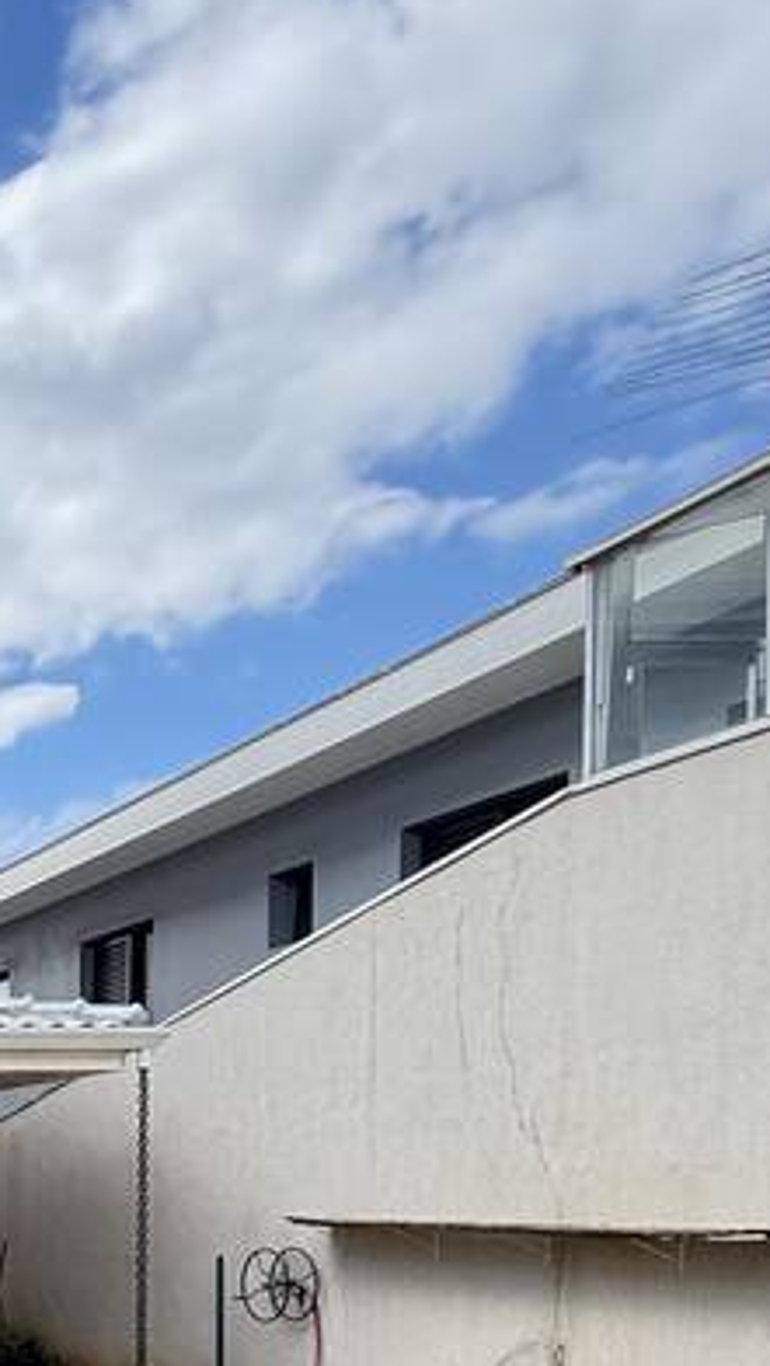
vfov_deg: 43.8
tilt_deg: -1.4
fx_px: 1522
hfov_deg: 20.4
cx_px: -610
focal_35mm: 42
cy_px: 1248
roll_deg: +0.0
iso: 64
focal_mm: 2.22
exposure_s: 1/310
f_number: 2.2
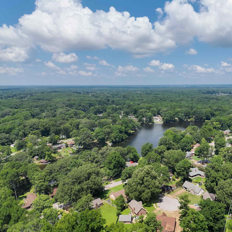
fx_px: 220
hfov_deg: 54.6
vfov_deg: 55.6
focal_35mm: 29
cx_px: 153
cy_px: 117
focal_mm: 6.72
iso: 150
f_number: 1.7
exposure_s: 1/5000
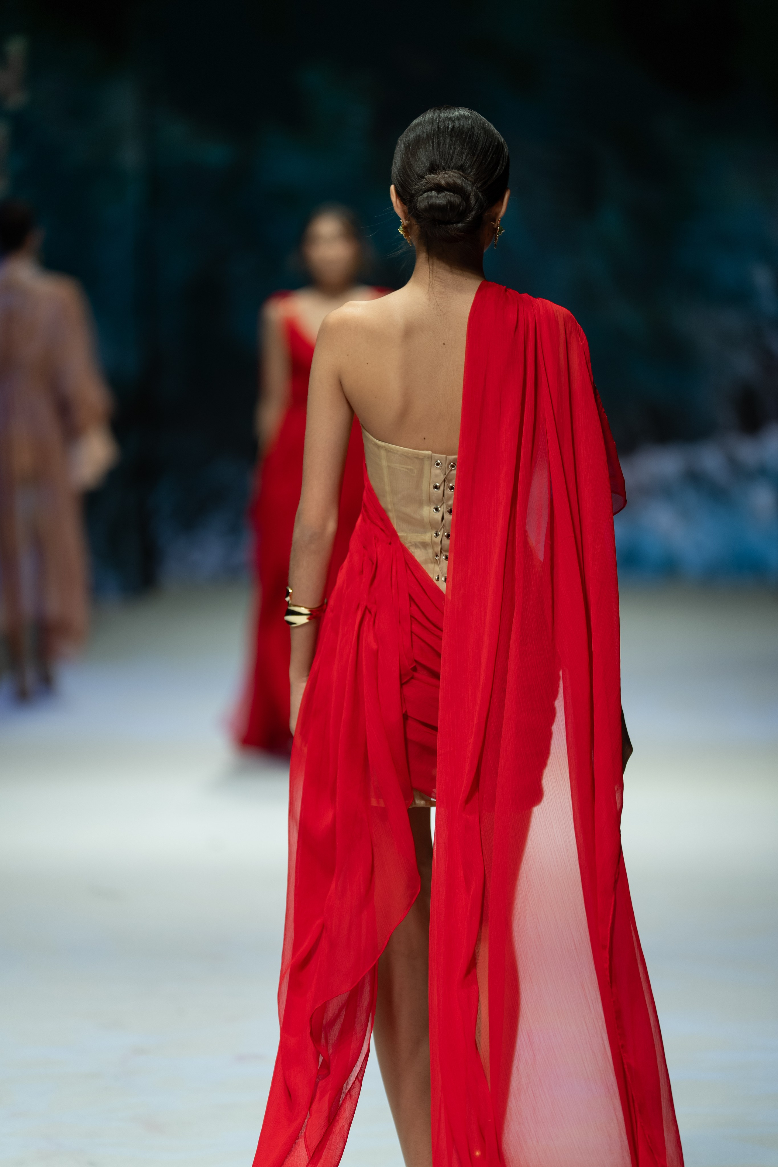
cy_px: 584
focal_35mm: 200
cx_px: 389
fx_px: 6483
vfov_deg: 10.3
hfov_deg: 6.9
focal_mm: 200
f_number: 2.8
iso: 200
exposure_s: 1/400
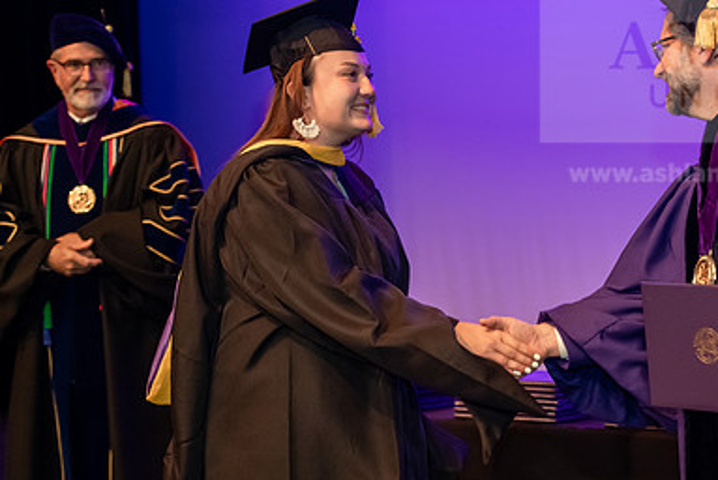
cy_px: 213
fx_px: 2116
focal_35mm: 106
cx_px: 484
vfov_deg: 12.9
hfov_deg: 19.2
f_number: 4
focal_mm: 70
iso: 3200
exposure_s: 1/200
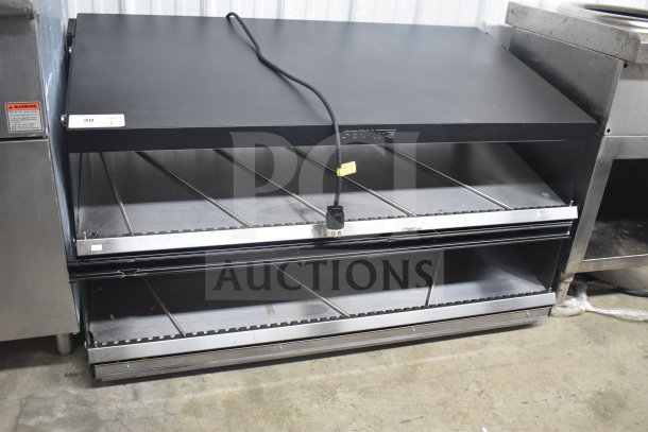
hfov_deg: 57.2
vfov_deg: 40.0
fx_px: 594
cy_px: 216
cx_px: 324
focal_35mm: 33
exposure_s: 1/40
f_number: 3.8
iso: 1000
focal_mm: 22
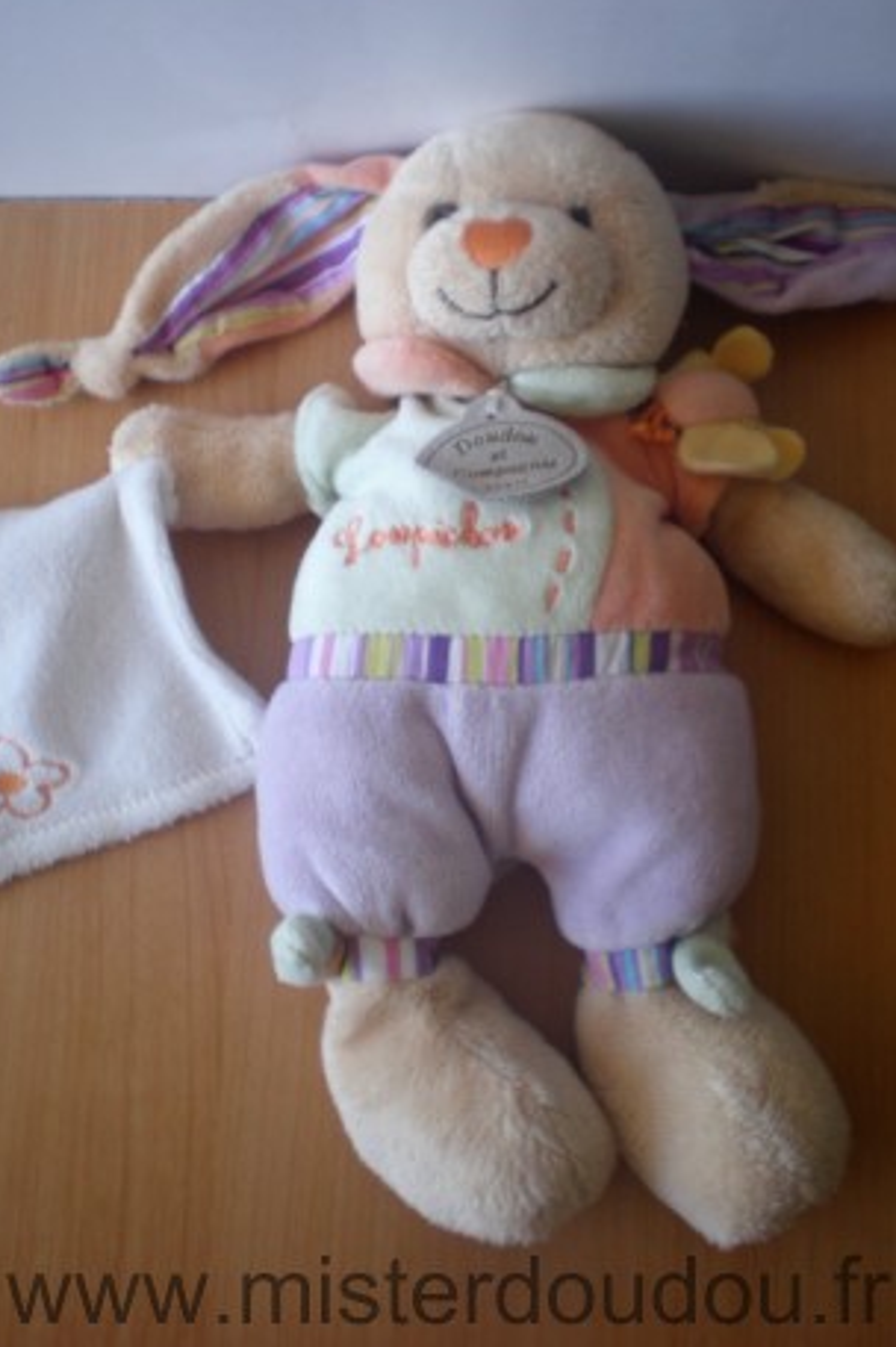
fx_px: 1682
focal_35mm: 45
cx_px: 445
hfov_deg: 29.8
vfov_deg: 43.5
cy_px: 584
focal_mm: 6.3
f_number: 3.1
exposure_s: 1/60
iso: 101
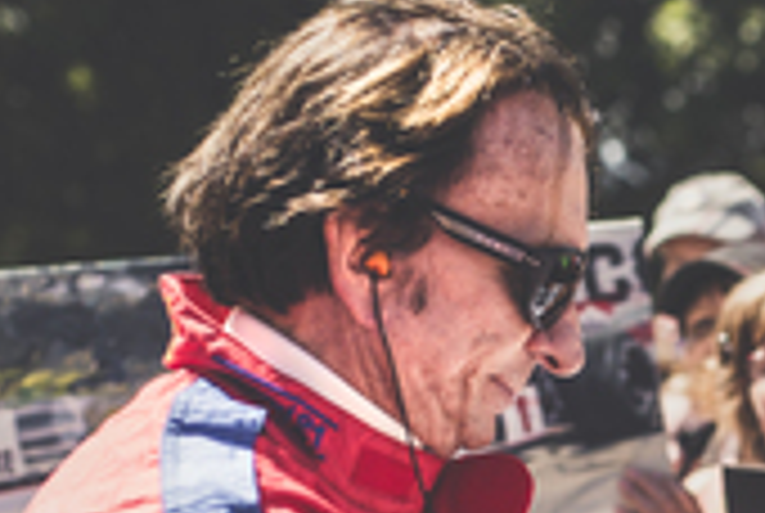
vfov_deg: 11.0
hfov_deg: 16.2
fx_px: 2618
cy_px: 576
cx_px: 808
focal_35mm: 123
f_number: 2.2
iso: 50
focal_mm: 35
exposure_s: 1/1600
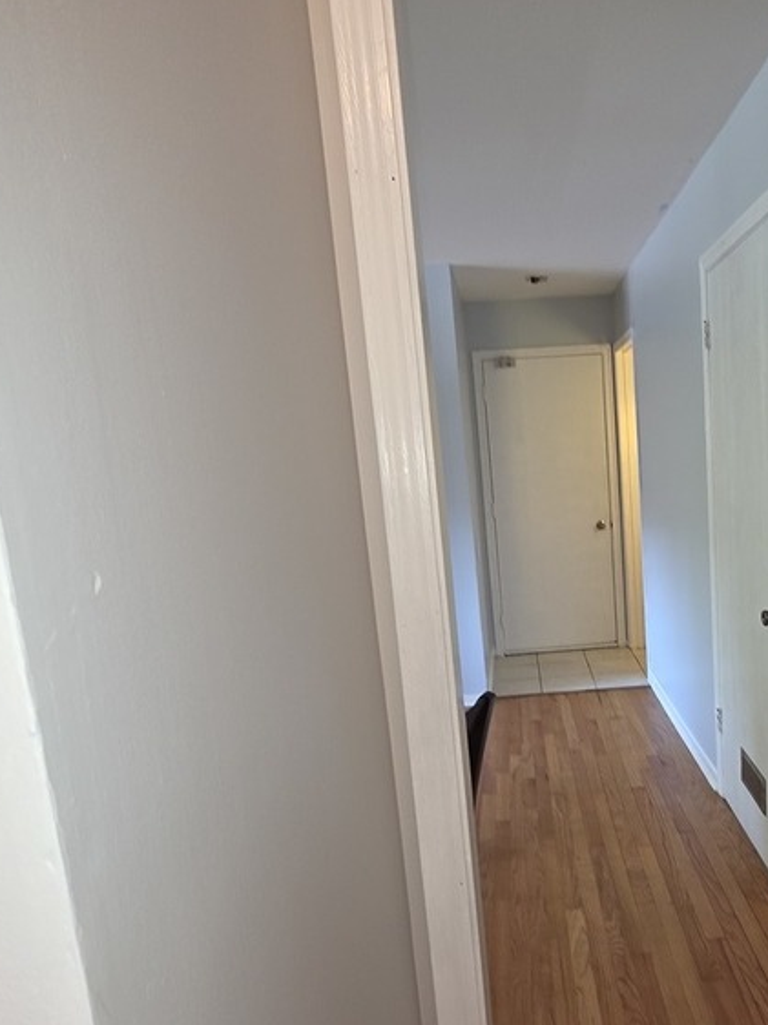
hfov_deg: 52.7
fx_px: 740
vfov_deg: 69.1
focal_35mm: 25
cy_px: 584
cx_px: 566
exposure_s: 1/24
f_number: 1.9
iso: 400
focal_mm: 2.2
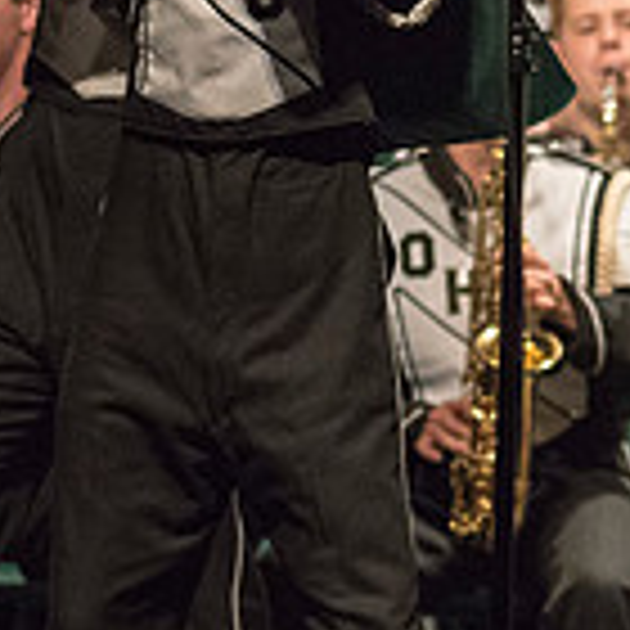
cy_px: 295
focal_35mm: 1059
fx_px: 21805
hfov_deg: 1.7
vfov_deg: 1.7
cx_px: 1089
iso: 4000
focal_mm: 300
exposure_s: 1/500
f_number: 2.8
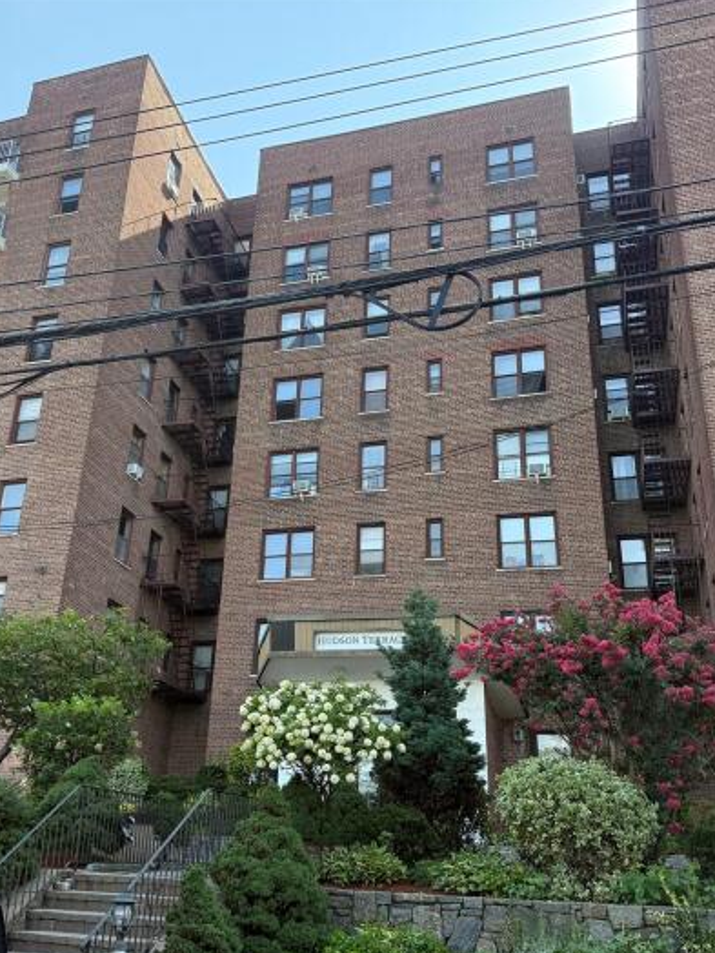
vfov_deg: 55.4
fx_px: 909
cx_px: 297
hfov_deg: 42.8
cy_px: 480
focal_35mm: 33
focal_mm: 6.76
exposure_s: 1/689
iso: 100
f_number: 1.78
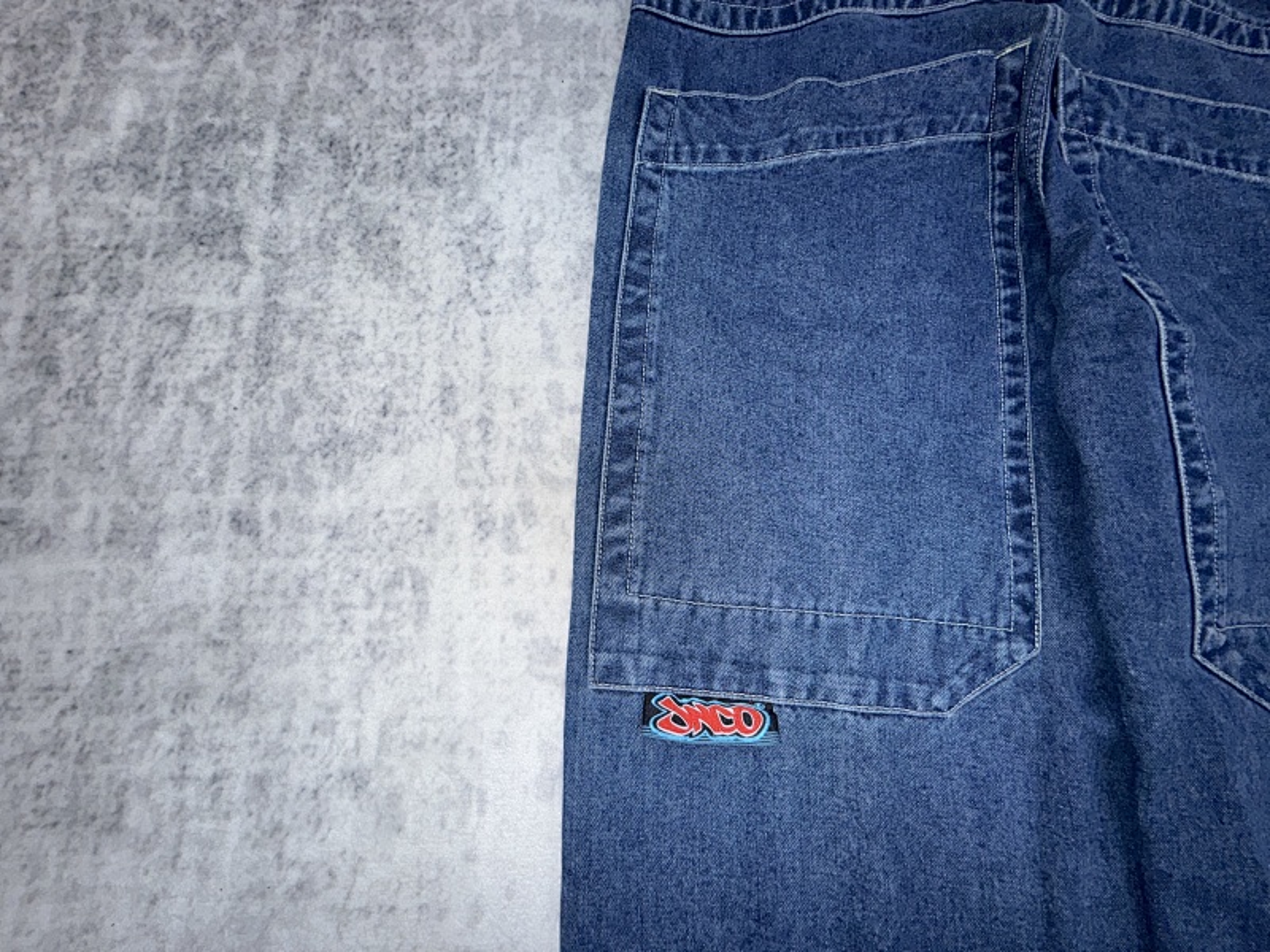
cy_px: 476
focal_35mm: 14
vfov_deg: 85.7
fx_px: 514
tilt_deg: -78.8
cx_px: 635
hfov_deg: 102.1
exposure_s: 1/122
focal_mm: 2.22
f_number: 2.2
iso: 50
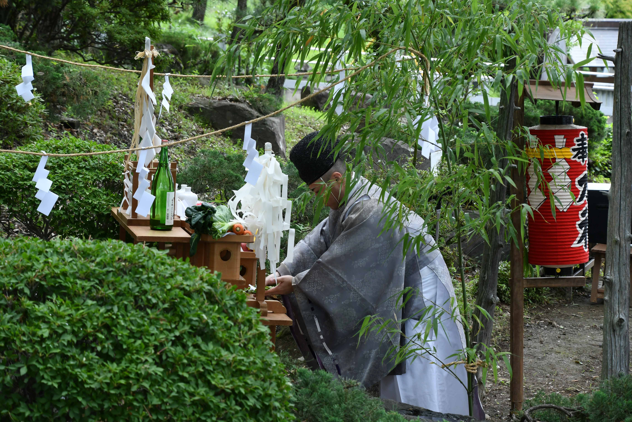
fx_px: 1966
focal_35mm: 112
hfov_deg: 18.3
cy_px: 211
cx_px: 316
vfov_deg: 12.2
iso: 400
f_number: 7.1
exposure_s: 1/250
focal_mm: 75
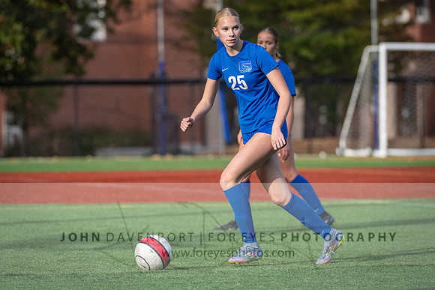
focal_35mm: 310
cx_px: 242
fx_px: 3749
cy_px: 116
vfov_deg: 4.4
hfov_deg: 6.6
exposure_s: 1/1000
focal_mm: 240
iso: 360
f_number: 4
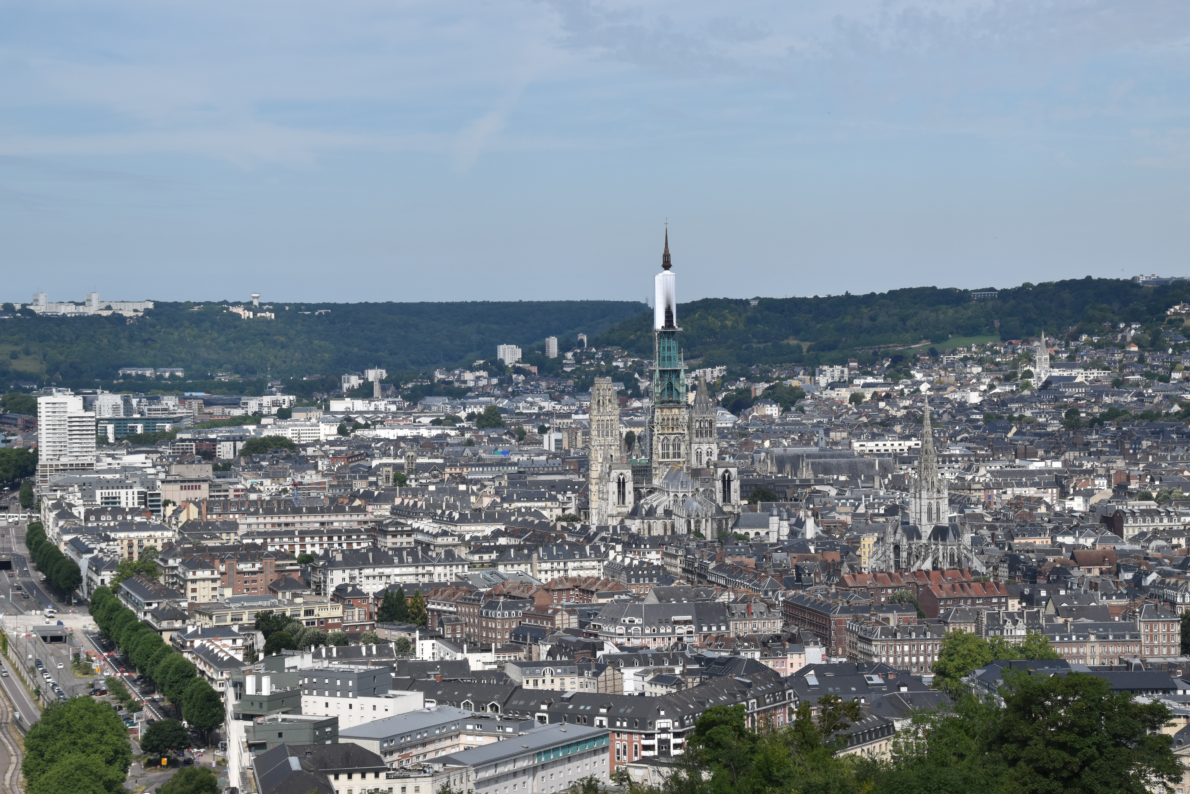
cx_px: 595
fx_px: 2727
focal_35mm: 82
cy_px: 397
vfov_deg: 16.6
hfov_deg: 24.6
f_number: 13
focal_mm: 55
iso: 400
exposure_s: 1/640
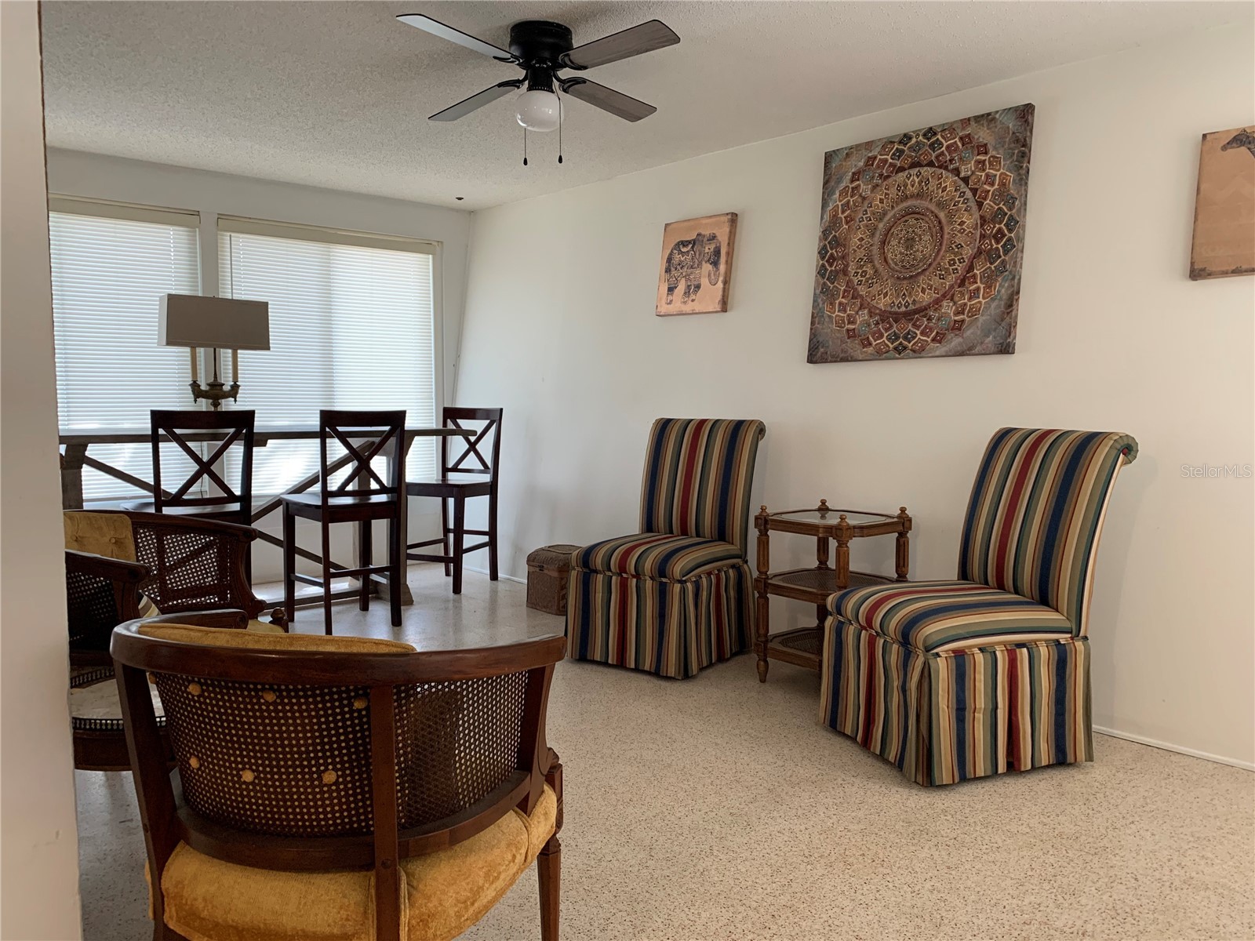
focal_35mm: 26
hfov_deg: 67.3
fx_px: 943
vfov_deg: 53.1
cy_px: 470
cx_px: 628
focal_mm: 4.2
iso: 125
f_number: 1.8
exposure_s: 1/60
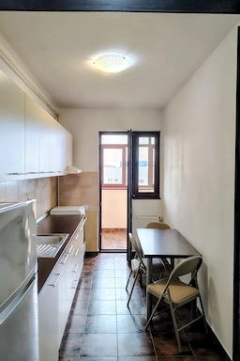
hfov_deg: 49.5
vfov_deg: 69.4
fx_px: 260
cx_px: 111
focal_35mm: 26
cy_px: 177
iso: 354
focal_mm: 5.56
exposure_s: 1/100
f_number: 1.8
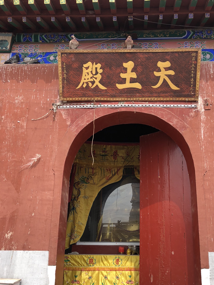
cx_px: 131
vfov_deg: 52.1
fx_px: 288
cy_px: 176
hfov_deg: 40.5
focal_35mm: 35
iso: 20
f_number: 1.8
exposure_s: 1/857
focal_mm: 4
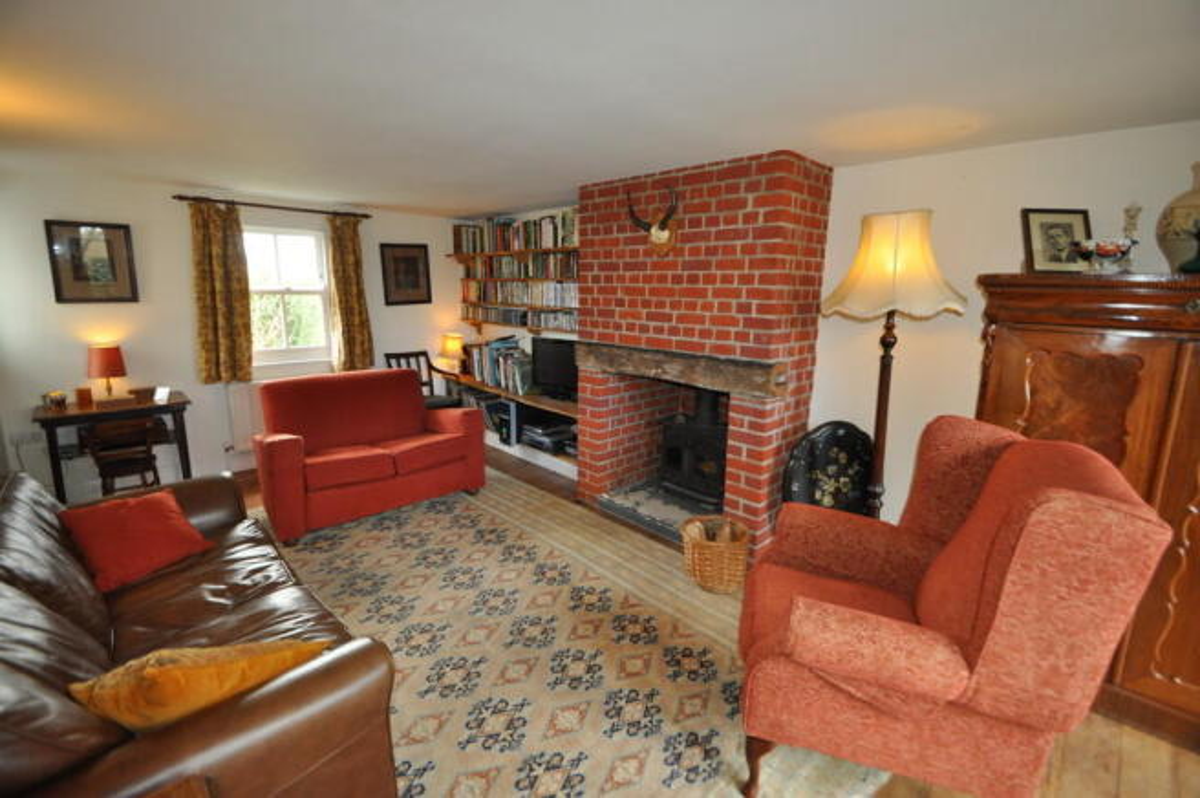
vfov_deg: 77.2
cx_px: 600
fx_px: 499
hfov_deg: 100.4
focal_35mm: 15
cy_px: 399
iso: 800
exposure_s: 1/80
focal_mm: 10
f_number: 3.5
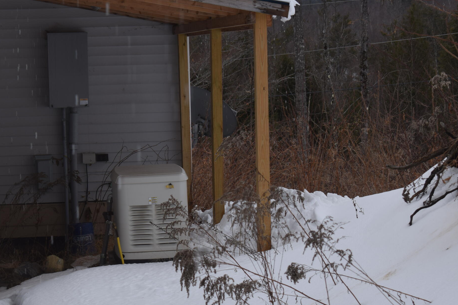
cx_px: 143
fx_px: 1615
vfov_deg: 10.8
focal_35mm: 127
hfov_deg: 16.1
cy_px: 164
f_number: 7.1
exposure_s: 1/200
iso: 100
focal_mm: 52
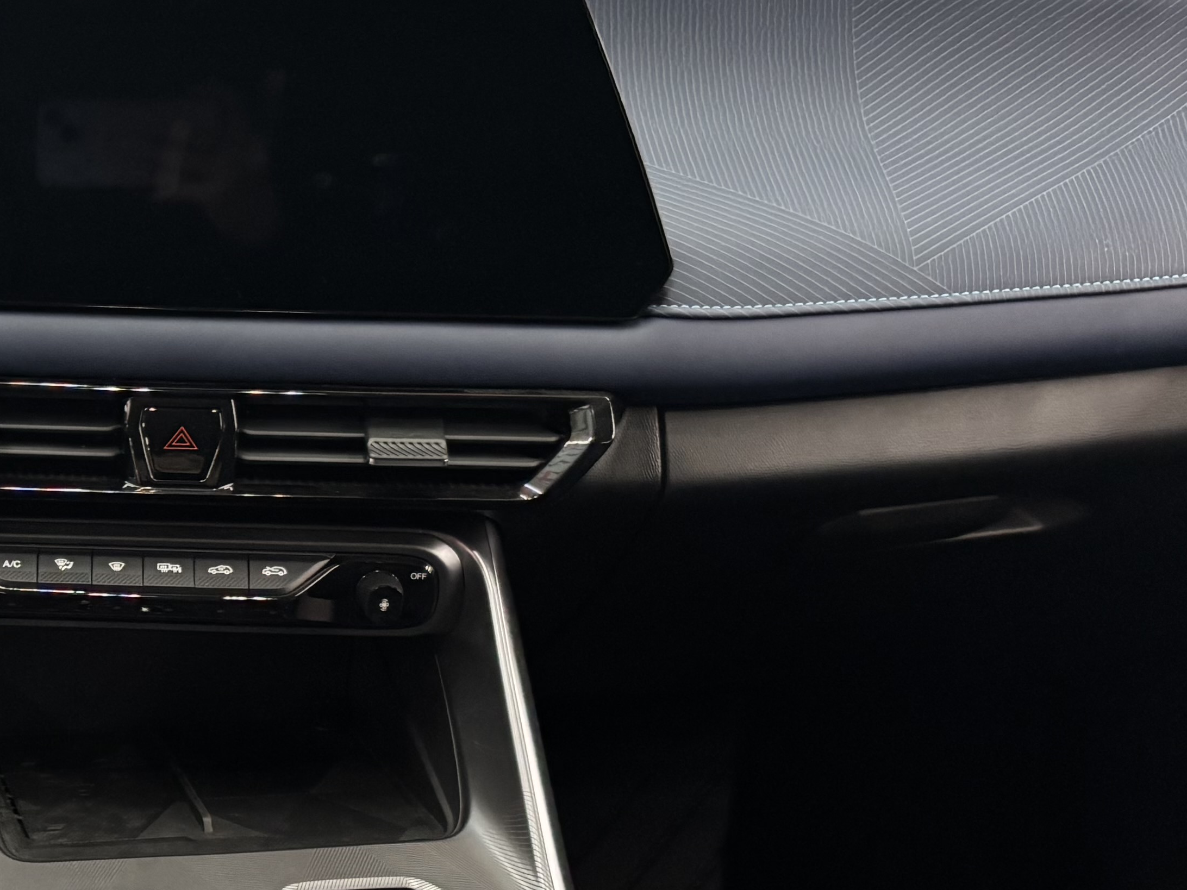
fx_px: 2332
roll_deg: -1.8
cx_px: 28
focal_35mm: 68
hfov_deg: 27.1
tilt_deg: -30.8
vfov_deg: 21.5
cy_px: 621
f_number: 1.6
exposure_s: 1/33
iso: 640
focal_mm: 5.96
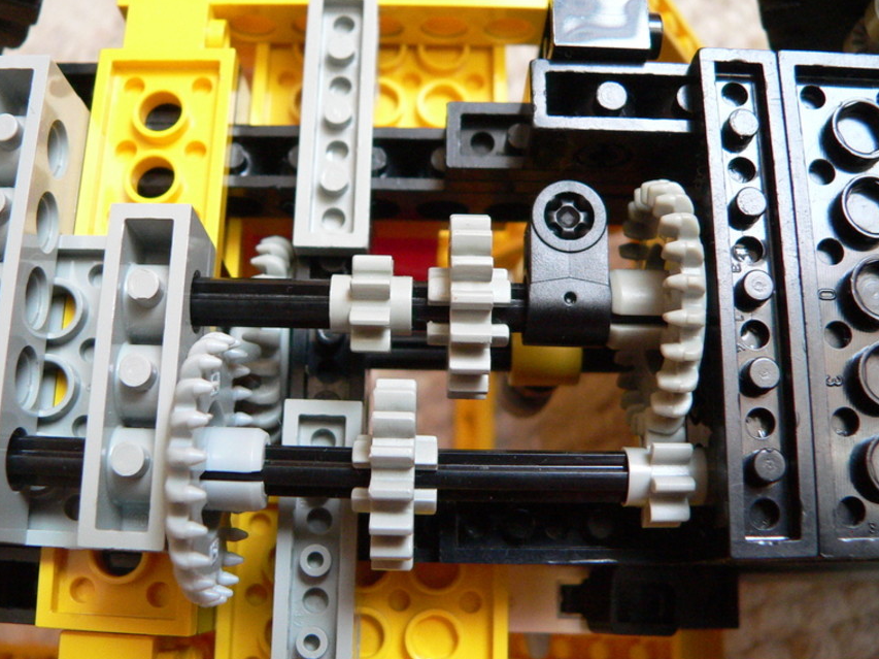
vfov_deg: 37.7
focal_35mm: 38
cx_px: 427
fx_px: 965
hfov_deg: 49.0
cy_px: 321
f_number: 3.3
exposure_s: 1/100
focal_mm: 6
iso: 400
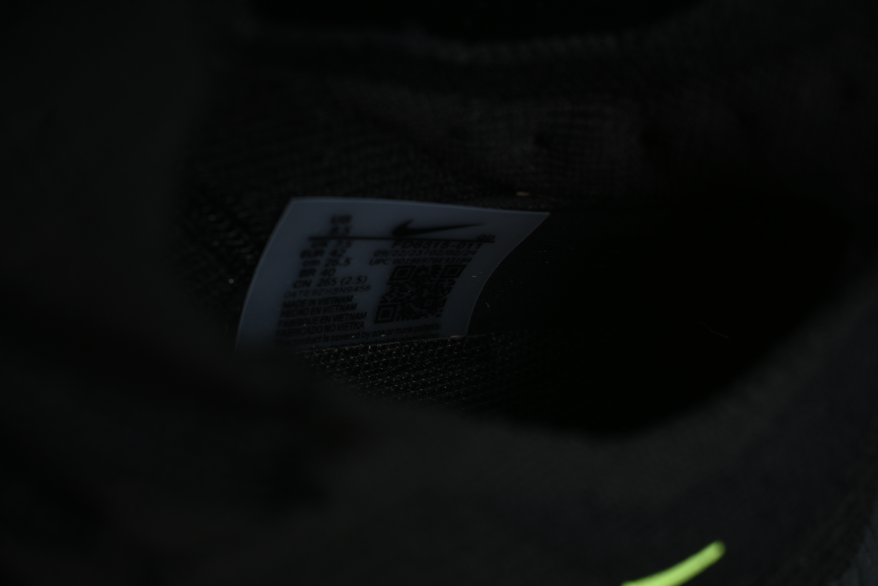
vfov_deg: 18.2
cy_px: 293
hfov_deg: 27.0
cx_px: 439
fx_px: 1829
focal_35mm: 75
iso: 160
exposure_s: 1/30
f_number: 6.3
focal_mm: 50
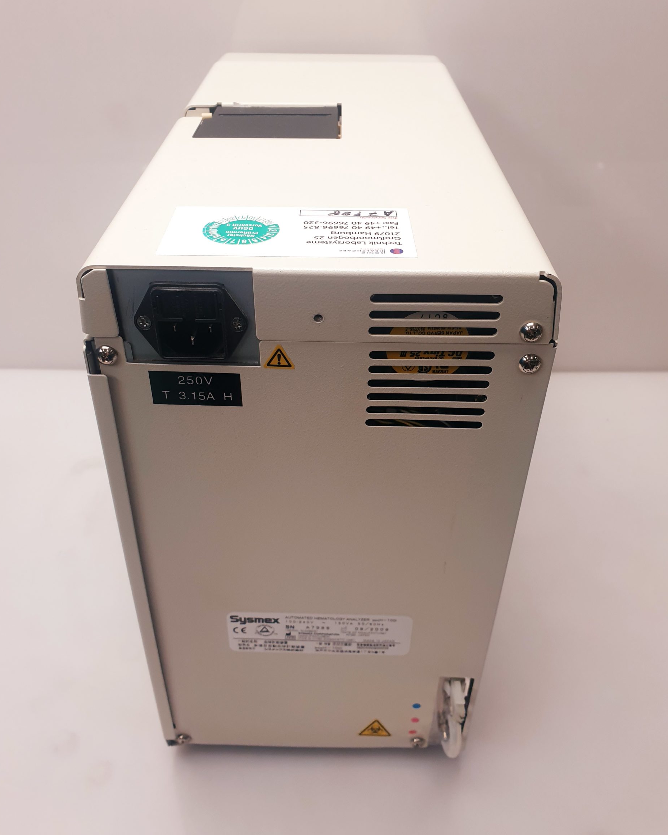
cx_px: 323
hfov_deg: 51.5
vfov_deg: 62.2
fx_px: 692
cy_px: 418
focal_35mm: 28
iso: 80
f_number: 2.4
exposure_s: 1/100
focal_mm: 4.3
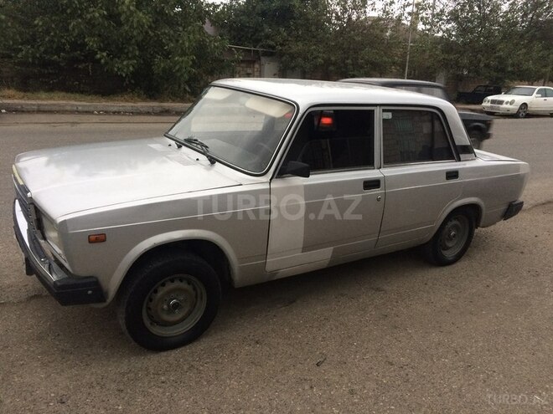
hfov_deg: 61.7
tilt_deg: -15.6
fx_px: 463
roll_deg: -2.9
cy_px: 207
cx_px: 276
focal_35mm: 29
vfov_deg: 48.2
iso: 80
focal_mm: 4.15
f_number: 2.2
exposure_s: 1/33
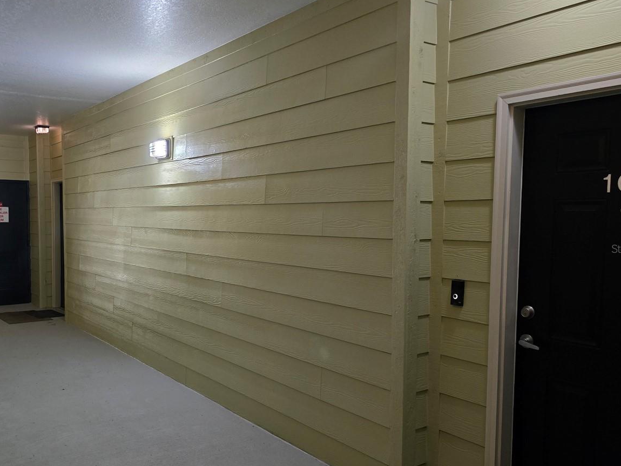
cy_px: 248
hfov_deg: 56.1
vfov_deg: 44.2
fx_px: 574
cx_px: 231
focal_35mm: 32
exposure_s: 1/60
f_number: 1.7
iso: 640
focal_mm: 6.3
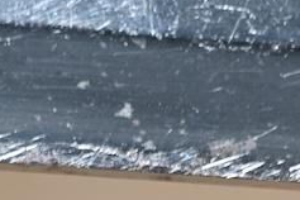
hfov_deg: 2.5
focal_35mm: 832
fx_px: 6933
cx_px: 639
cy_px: 15
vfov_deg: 1.7
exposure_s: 1
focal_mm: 94
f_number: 5.6
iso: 100
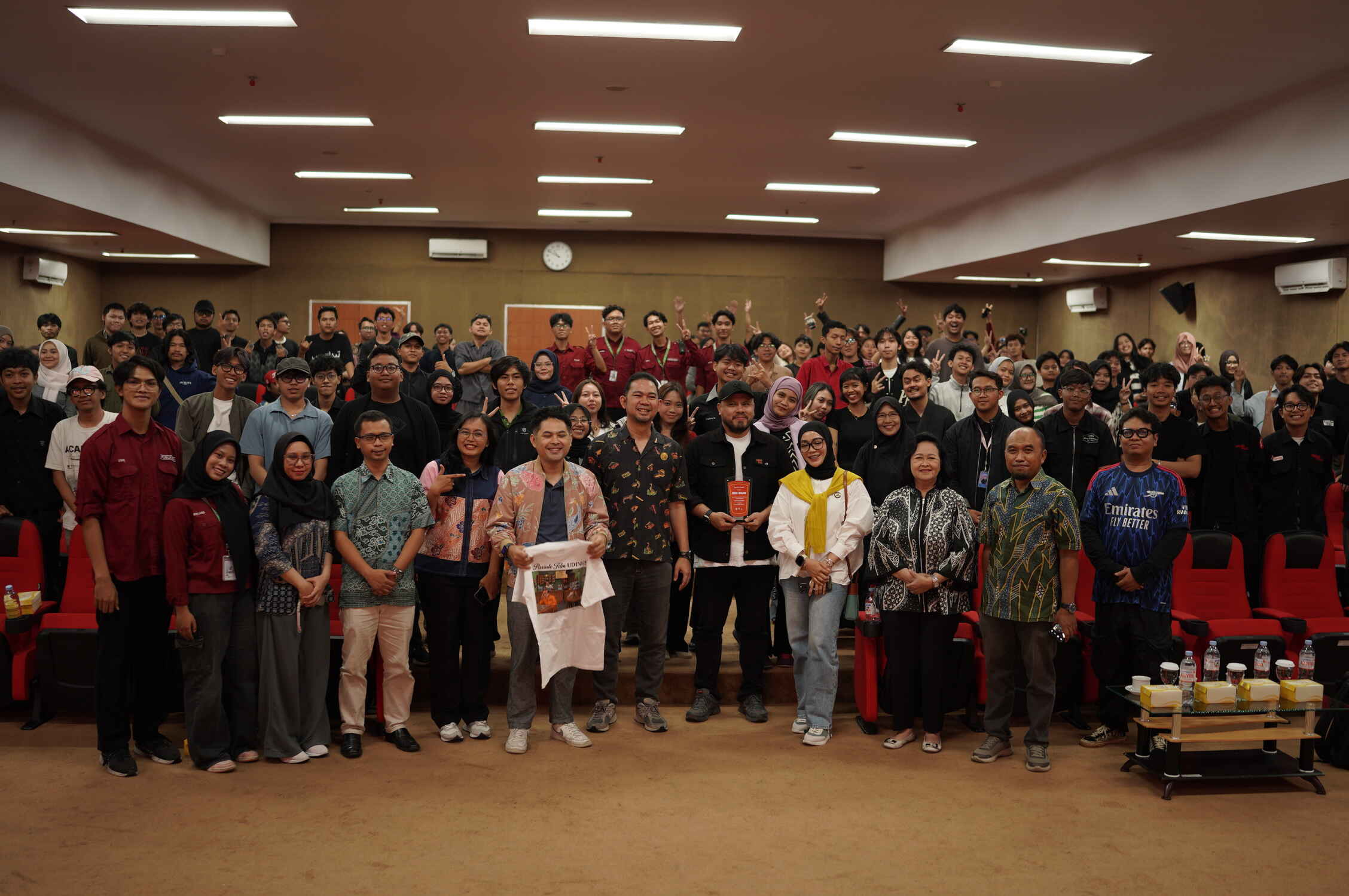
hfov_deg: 54.5
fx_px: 1310
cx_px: 674
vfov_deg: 37.8
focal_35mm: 35
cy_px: 448
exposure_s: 1/100
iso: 250
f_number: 1.6
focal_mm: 35
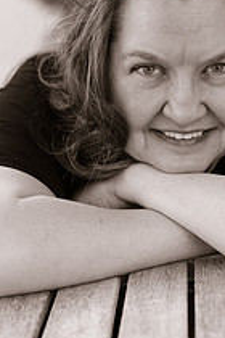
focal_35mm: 150
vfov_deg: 13.7
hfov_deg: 9.1
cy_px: 235
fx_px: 1406
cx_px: 162
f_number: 3.2
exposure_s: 1/250
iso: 200
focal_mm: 70
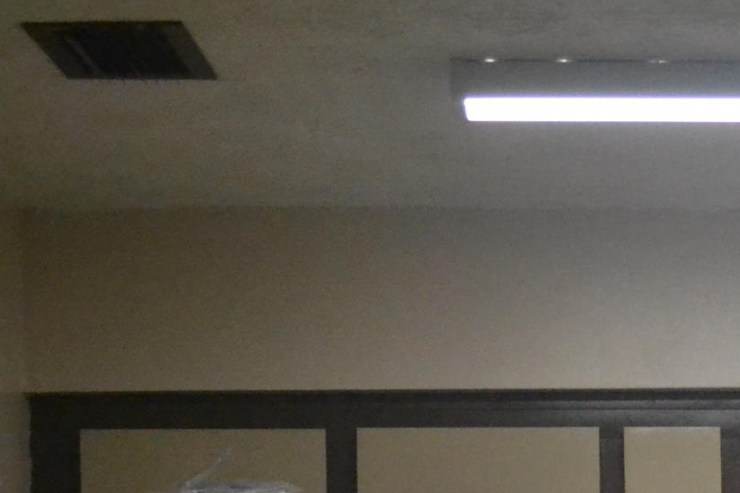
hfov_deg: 13.8
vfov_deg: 9.2
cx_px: 963
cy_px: 850
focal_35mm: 143
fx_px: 2939
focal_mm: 26
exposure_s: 1/320
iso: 3200
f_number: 4.2
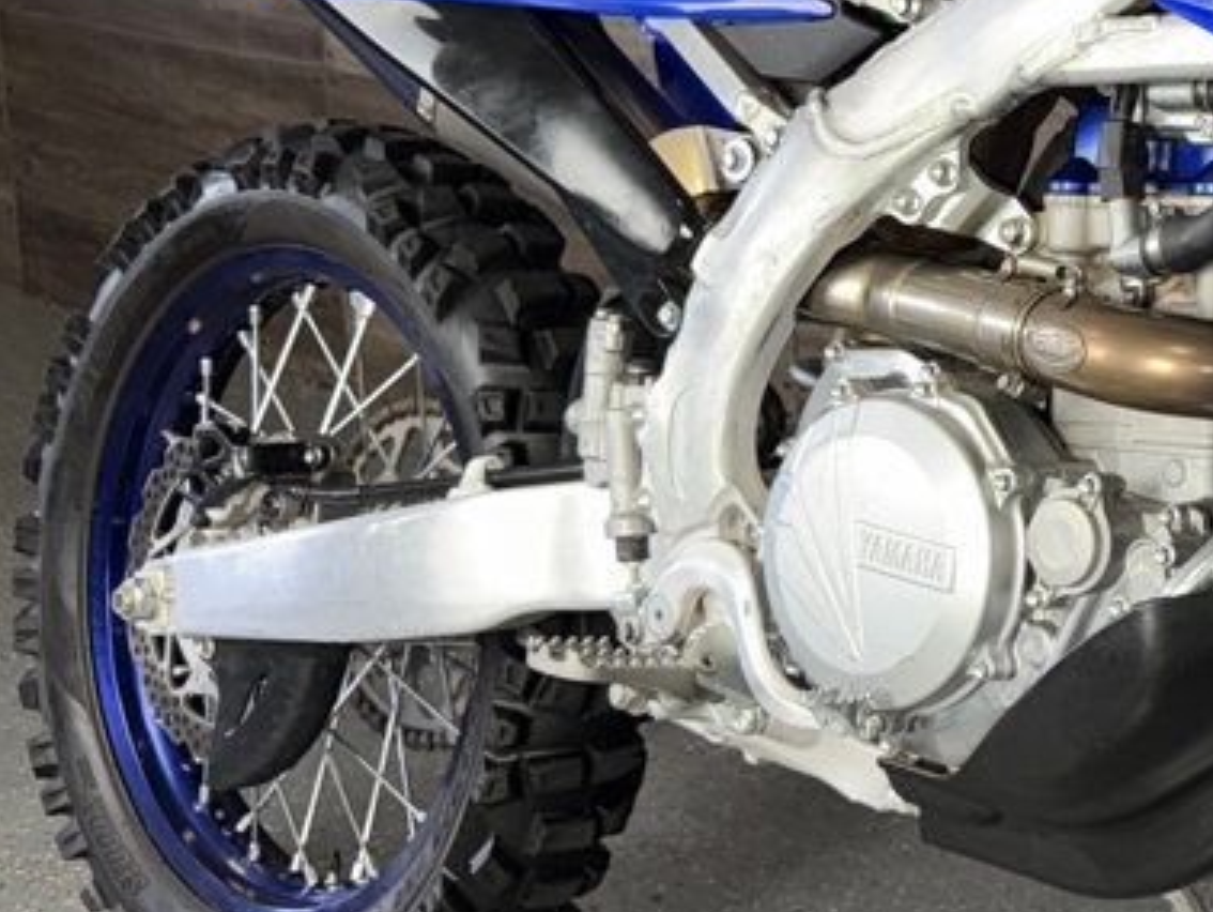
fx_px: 2279
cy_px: 215
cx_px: 1479
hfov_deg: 26.3
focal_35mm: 65
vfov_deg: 22.4
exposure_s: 1/33
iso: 64
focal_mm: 6.76
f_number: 1.78
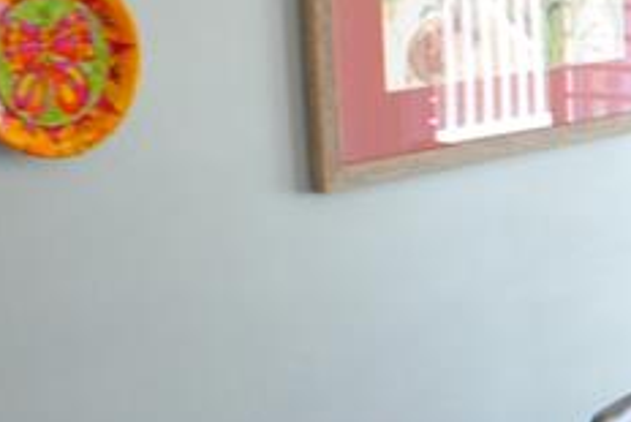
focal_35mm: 132
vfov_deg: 10.4
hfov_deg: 13.4
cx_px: 1246
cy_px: 161
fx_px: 2315
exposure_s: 1/60
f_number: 3.8
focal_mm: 20
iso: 800
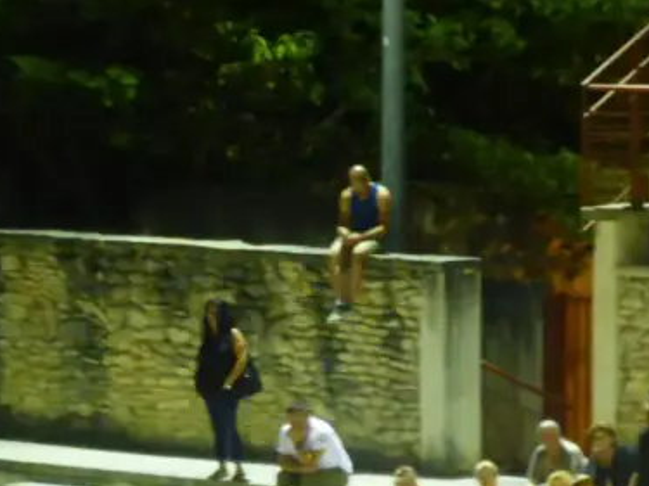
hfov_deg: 6.6
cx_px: 486
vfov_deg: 5.0
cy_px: 607
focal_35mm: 298
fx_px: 5585
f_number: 5.3
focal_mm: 19.4
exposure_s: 1/5
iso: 400
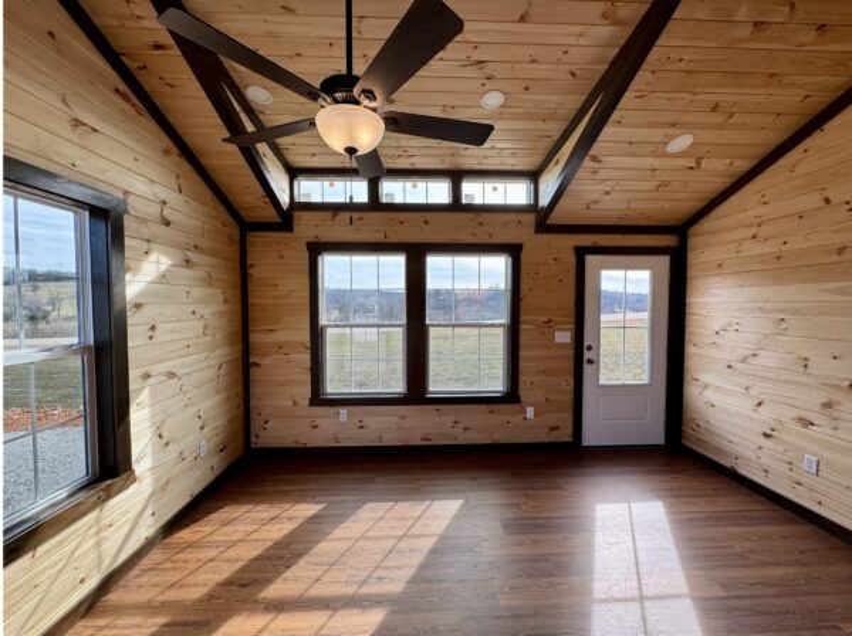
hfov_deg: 102.2
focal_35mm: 14
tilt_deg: -2.8
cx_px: 426
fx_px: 344
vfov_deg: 85.5
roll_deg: -0.4
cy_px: 318
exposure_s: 1/185
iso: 40
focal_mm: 2.22
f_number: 2.2
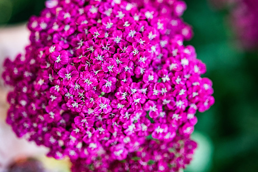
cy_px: 86
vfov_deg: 22.6
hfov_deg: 33.4
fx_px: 430
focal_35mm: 60
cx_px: 129
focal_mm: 60
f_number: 4
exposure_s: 1/250
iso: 800
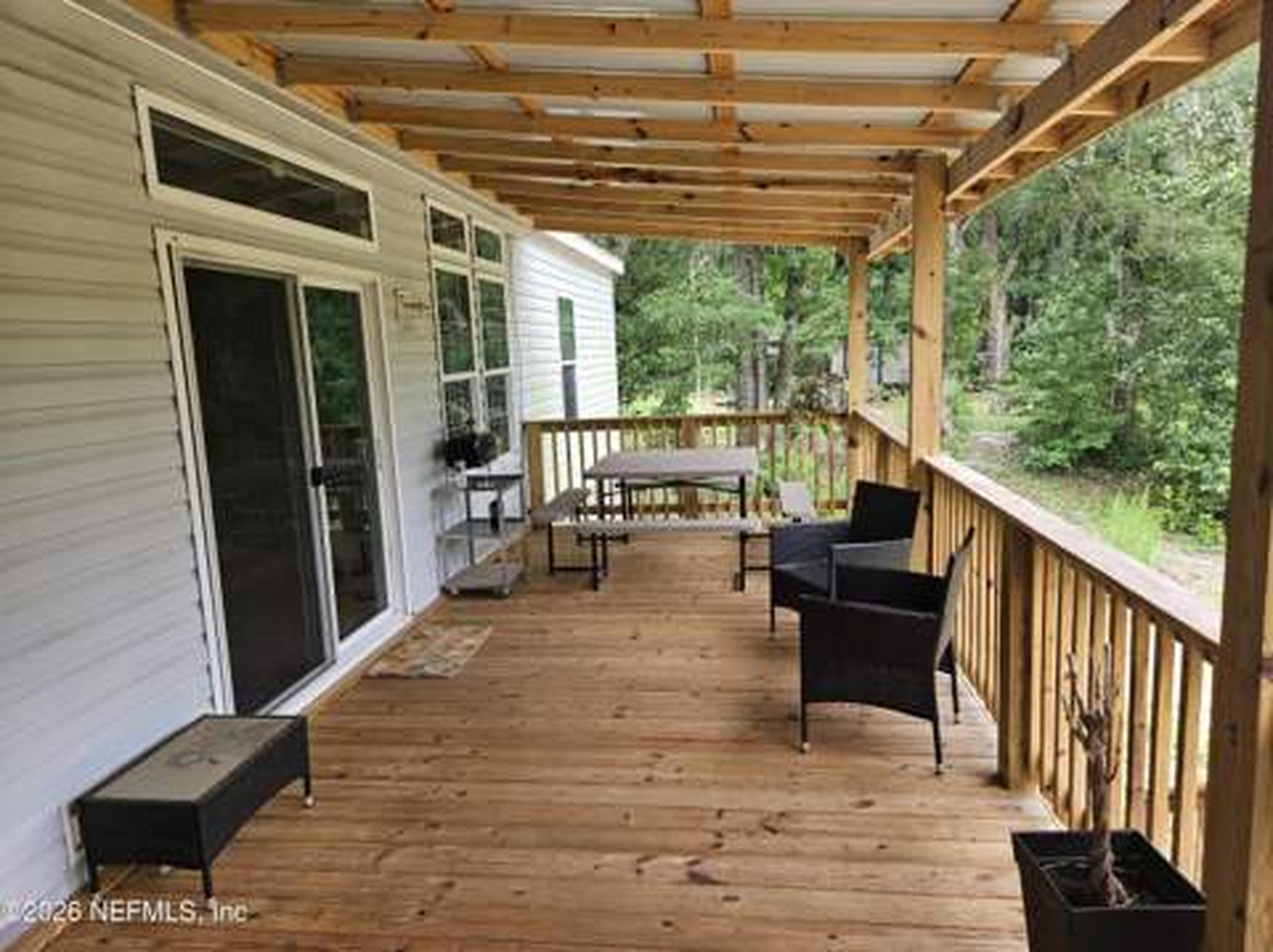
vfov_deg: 58.8
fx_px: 845
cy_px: 476
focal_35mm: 23
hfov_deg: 74.0
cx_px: 636
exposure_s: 1/180
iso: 40
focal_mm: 5.4
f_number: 1.8
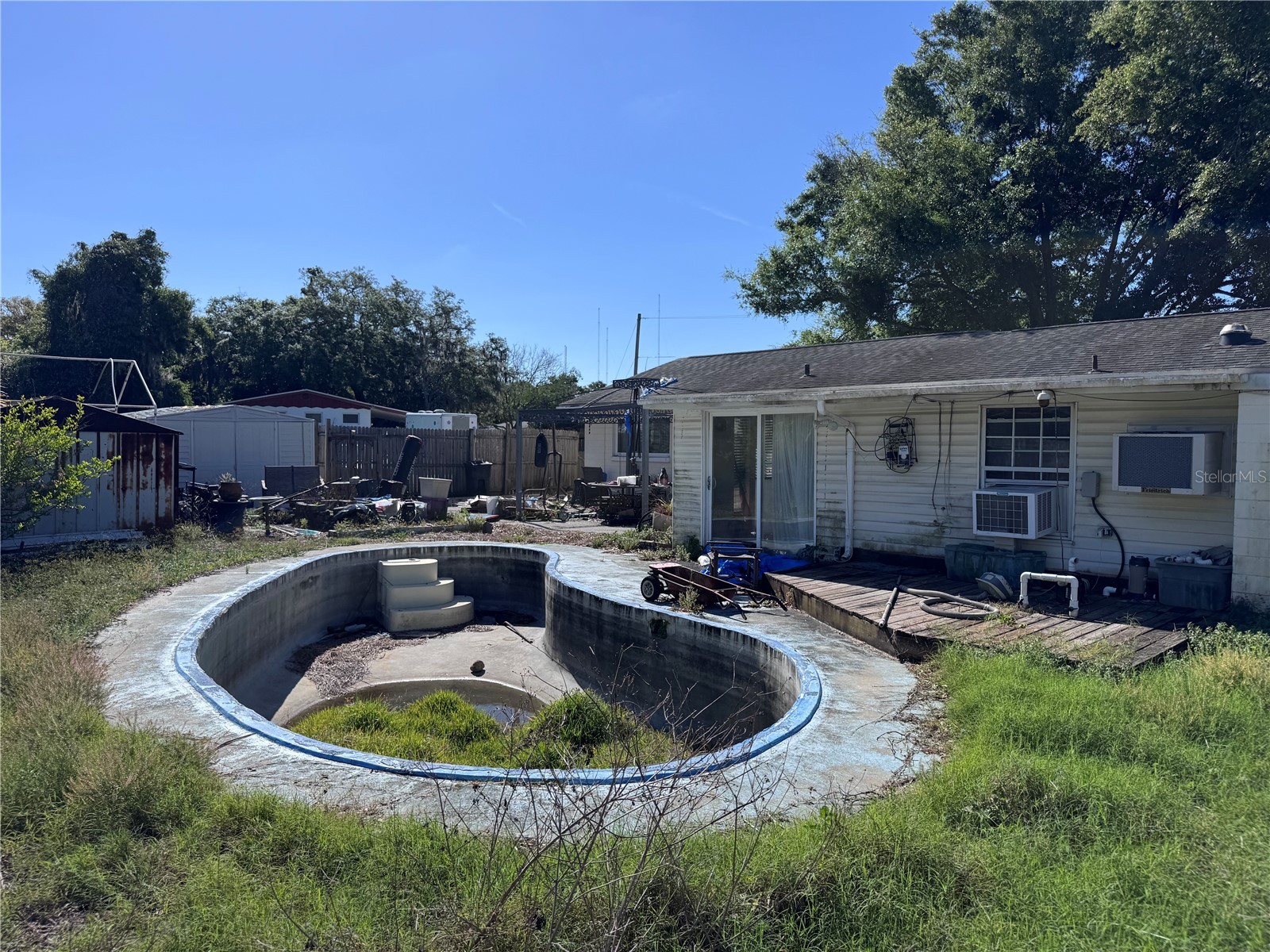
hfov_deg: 71.6
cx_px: 635
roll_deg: +0.8
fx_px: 881
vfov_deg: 56.8
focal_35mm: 24
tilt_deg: -1.7
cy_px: 476
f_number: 1.78
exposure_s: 1/7092
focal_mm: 6.76
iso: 80
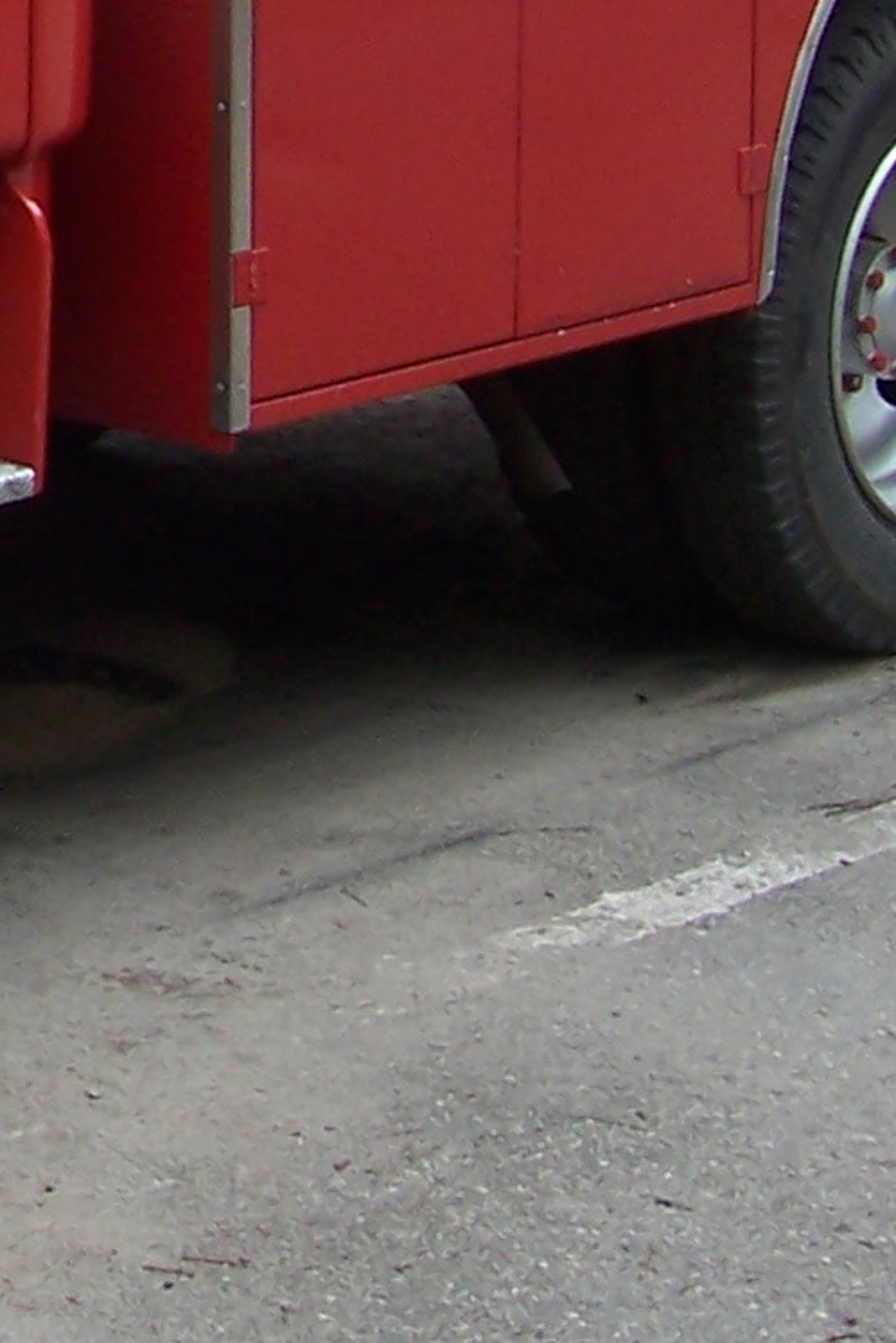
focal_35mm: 121
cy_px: -291
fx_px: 4515
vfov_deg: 16.2
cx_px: -767
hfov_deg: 10.6
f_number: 5.6
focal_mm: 5.6
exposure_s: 1/125
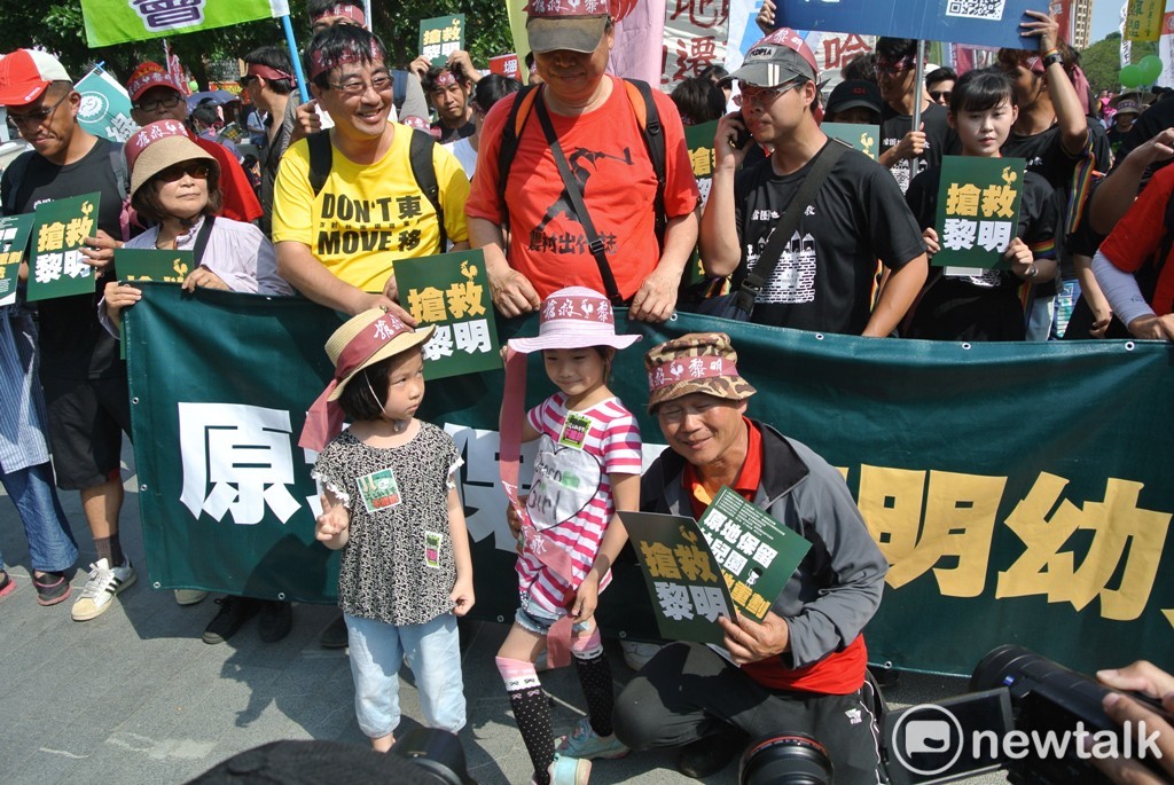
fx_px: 881
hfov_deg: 67.3
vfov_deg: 48.0
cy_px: 392
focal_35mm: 27
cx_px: 587
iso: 100
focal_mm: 10
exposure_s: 1/500
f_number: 5.6
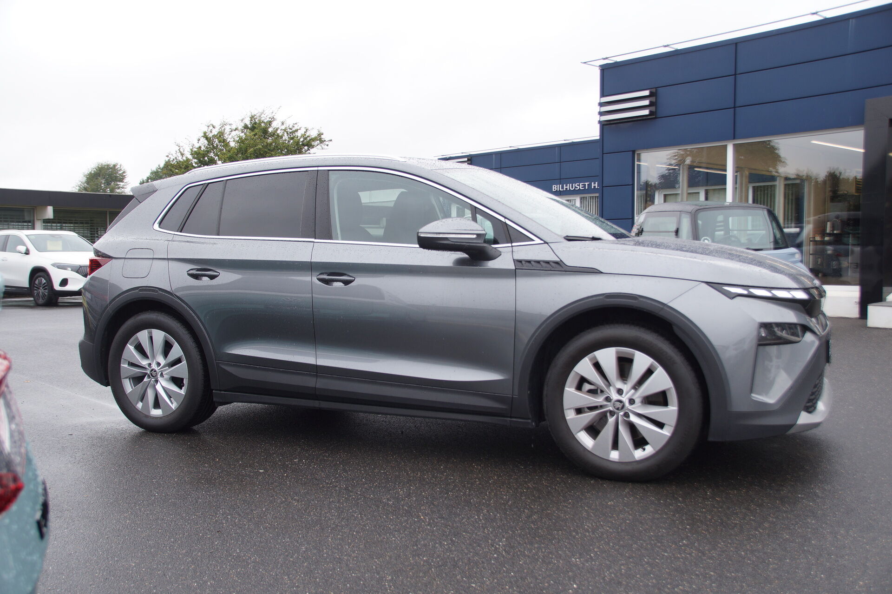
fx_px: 817
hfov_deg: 57.2
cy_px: 297
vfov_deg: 39.9
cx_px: 446
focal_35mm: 33
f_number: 4.5
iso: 100
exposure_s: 1/80
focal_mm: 22
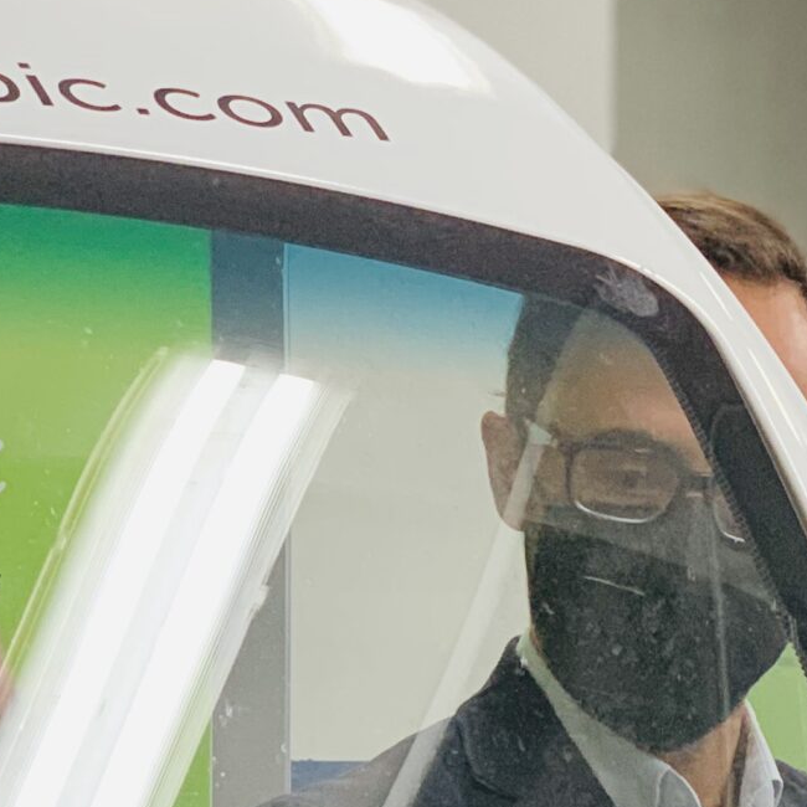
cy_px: 994
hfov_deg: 9.4
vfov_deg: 9.5
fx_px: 4774
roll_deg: -0.6
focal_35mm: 181
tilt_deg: -3.9
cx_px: 1213
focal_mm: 6
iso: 160
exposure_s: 1/60
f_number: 2.4
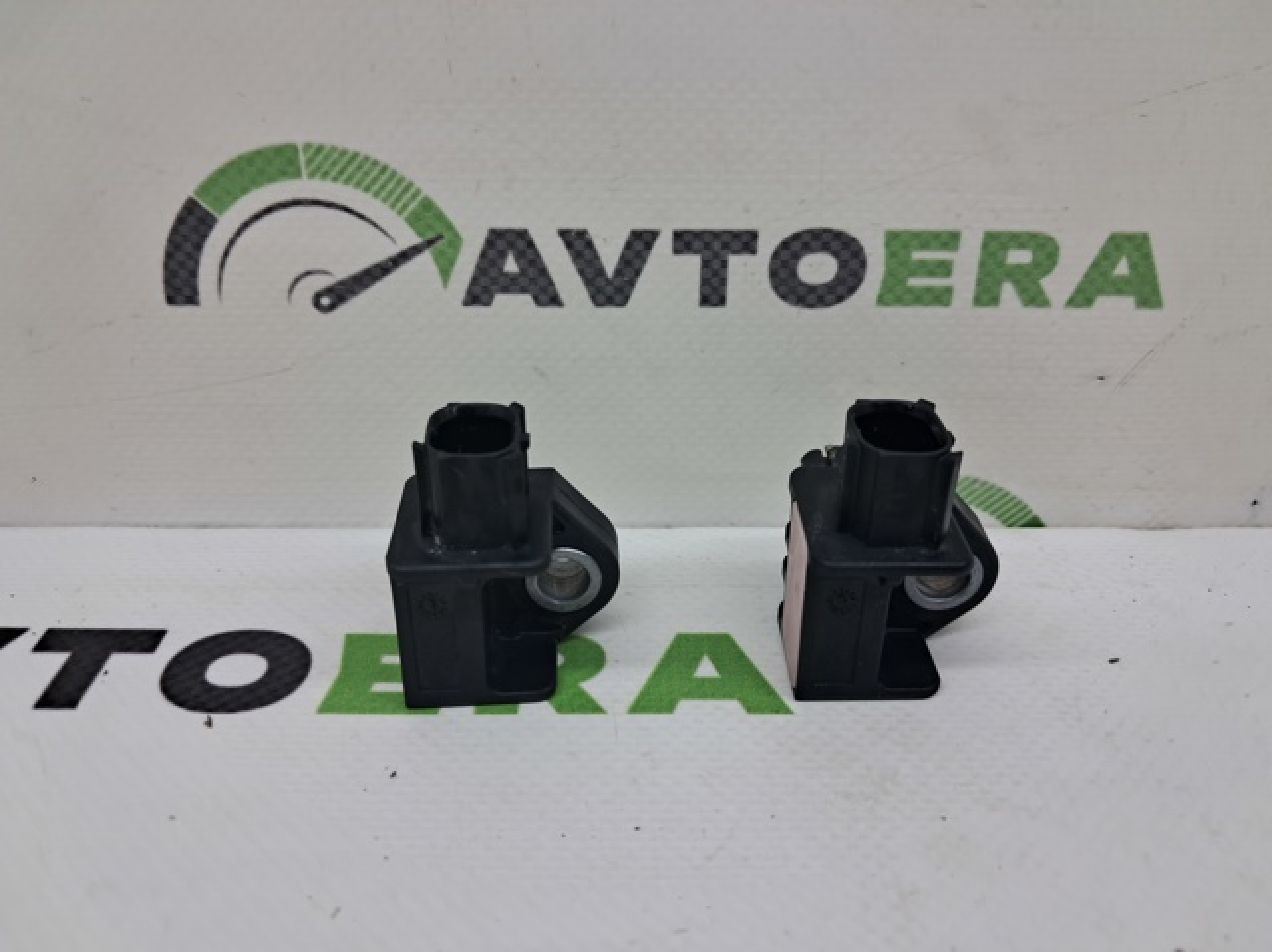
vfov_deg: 51.3
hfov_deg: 65.4
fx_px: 991
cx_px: 636
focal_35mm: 27
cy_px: 476
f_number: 1.8
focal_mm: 4
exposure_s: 1/60
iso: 50
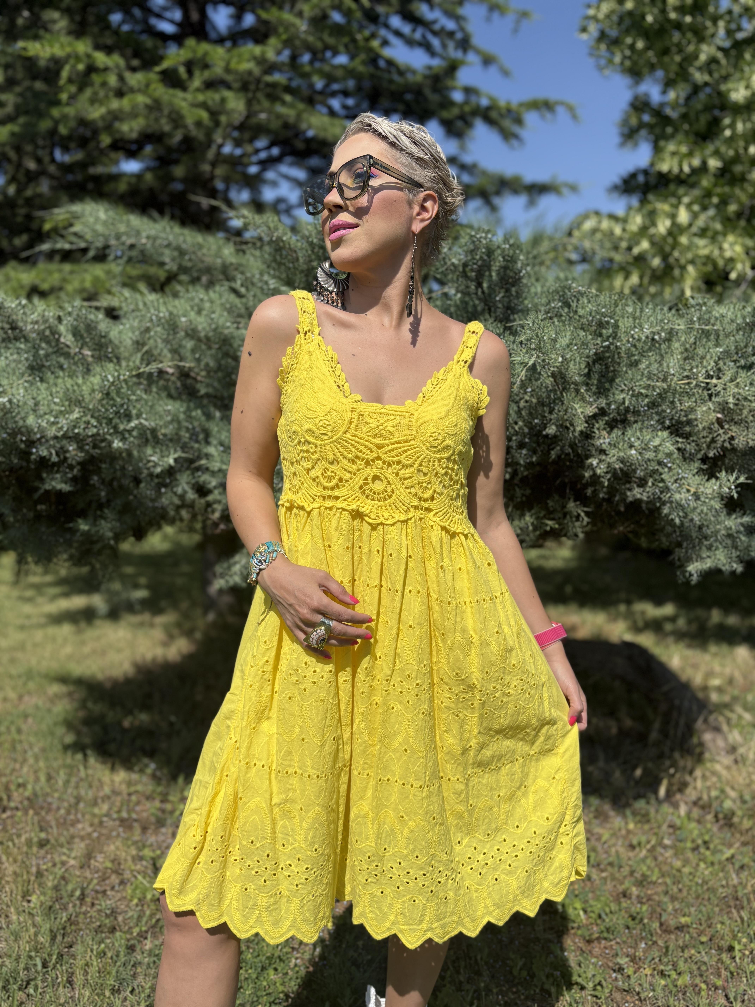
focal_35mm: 26
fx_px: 756
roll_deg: -0.3
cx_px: 378
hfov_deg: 53.1
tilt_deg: -4.2
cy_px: 504
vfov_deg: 67.3
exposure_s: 1/5348
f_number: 1.6
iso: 50
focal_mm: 5.96
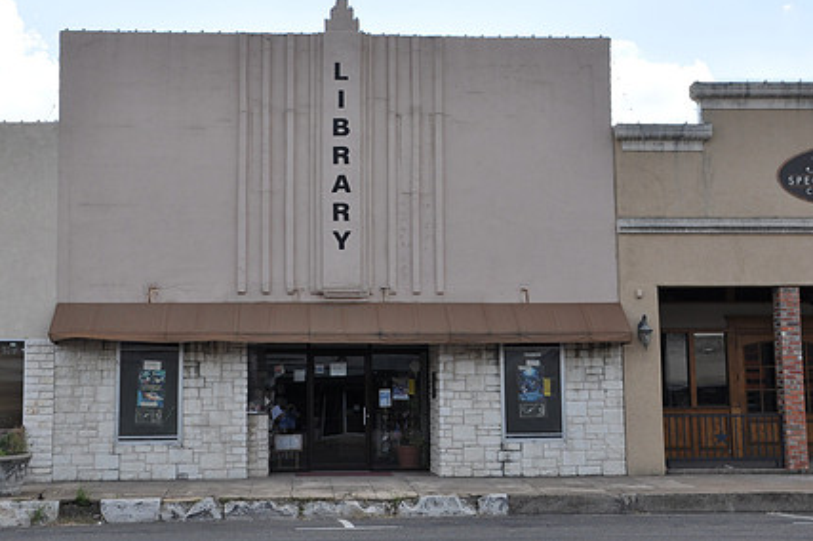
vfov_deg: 23.7
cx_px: 367
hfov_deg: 35.0
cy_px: 235
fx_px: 1286
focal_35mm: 57
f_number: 8
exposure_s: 1/250
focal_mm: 28
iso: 200
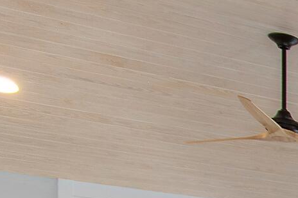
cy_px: 390
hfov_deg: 12.9
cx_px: 797
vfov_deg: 12.5
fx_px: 803
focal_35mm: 97
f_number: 4.5
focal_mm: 10
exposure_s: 1/25
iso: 100
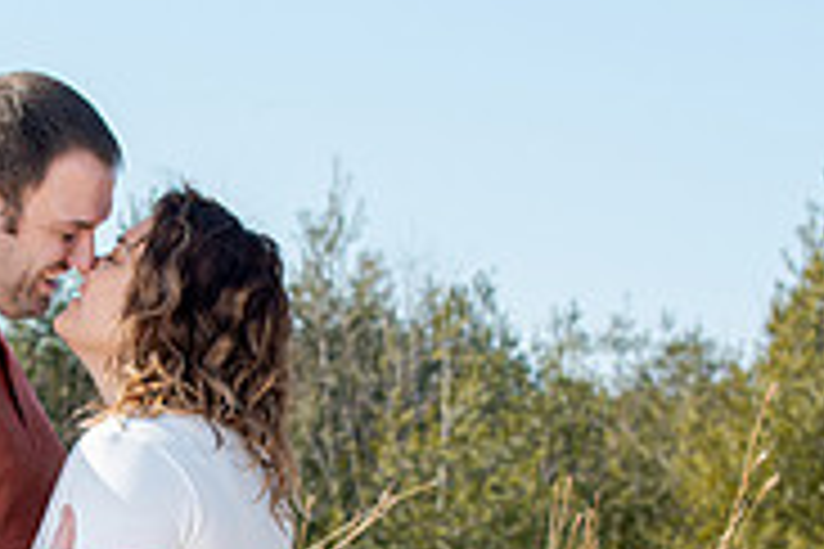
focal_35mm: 222
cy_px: 691
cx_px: 140
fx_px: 5081
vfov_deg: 6.1
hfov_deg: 9.2
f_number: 8
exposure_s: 1/250
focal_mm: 70
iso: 100
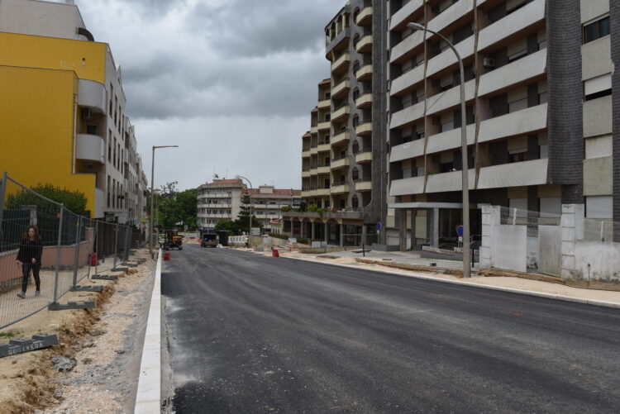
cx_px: 310
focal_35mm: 24
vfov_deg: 53.2
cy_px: 207
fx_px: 414
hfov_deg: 73.7
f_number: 9
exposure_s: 1/160
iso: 160
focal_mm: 24
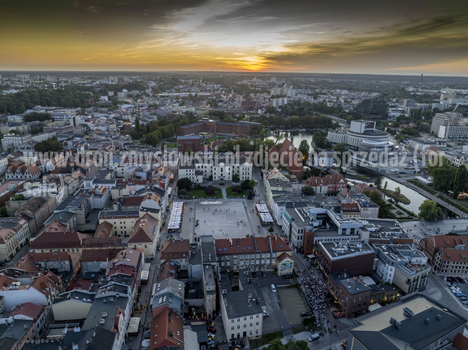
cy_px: 175
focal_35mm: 24
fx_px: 324
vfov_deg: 56.8
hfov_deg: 71.6
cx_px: 234
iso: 200
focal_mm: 12.3
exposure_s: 1/100
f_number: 3.2
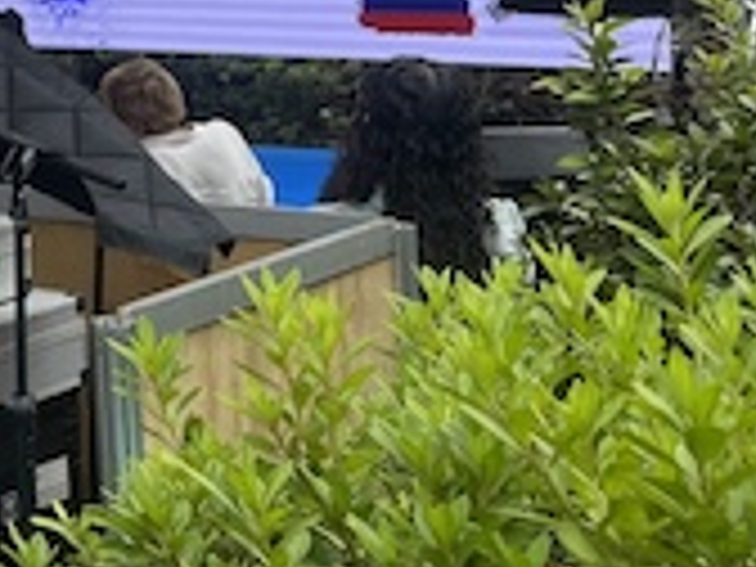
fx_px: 1856
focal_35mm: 85
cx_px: -464
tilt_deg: +3.8
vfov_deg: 16.4
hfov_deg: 19.3
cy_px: -173
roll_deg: +2.0
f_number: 1.6
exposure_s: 1/285
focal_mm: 5.1
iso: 40
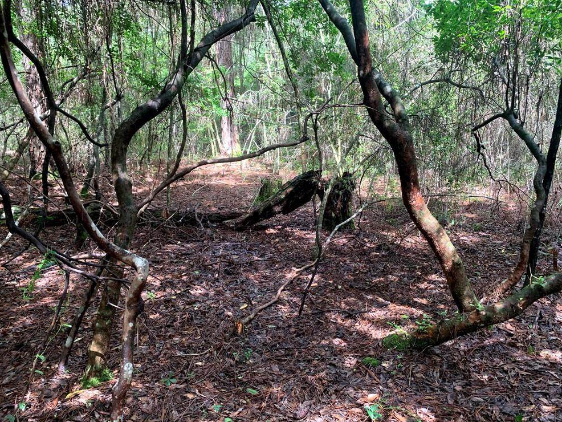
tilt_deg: -3.1
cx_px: 281
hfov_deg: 65.3
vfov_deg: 51.4
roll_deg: +1.0
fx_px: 438
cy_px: 212
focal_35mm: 27
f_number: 1.8
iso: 100
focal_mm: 4.25
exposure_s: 1/106
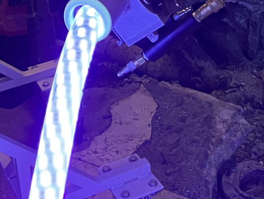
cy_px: -48
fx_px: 702
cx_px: 100
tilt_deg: -24.8
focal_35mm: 92
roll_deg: +4.1
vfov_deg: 15.4
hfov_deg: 21.3
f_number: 1.5
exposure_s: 1/40
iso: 400
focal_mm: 5.7
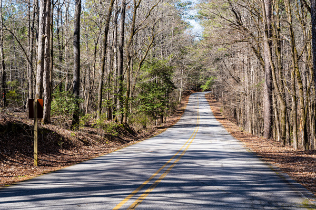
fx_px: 562
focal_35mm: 64
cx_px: 158
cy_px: 105
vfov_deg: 21.2
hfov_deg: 31.4
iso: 200
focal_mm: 64
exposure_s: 1/320
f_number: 7.1
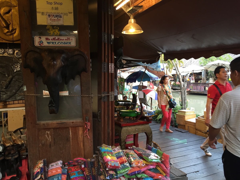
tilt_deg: -3.4
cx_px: 120
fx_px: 201
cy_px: 90
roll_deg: +0.0
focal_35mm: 29
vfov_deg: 48.2
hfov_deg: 61.7
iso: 80
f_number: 2.2
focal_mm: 4.15
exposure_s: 1/30
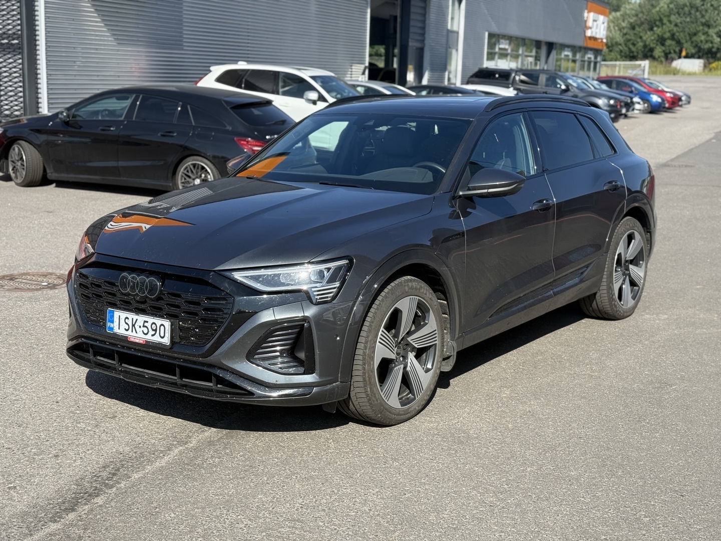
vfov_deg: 30.3
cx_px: 360
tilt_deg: -10.8
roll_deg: -2.6
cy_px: 270
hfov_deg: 39.7
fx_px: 1000
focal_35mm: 48
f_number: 1.78
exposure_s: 1/3096
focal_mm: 6.76
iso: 100
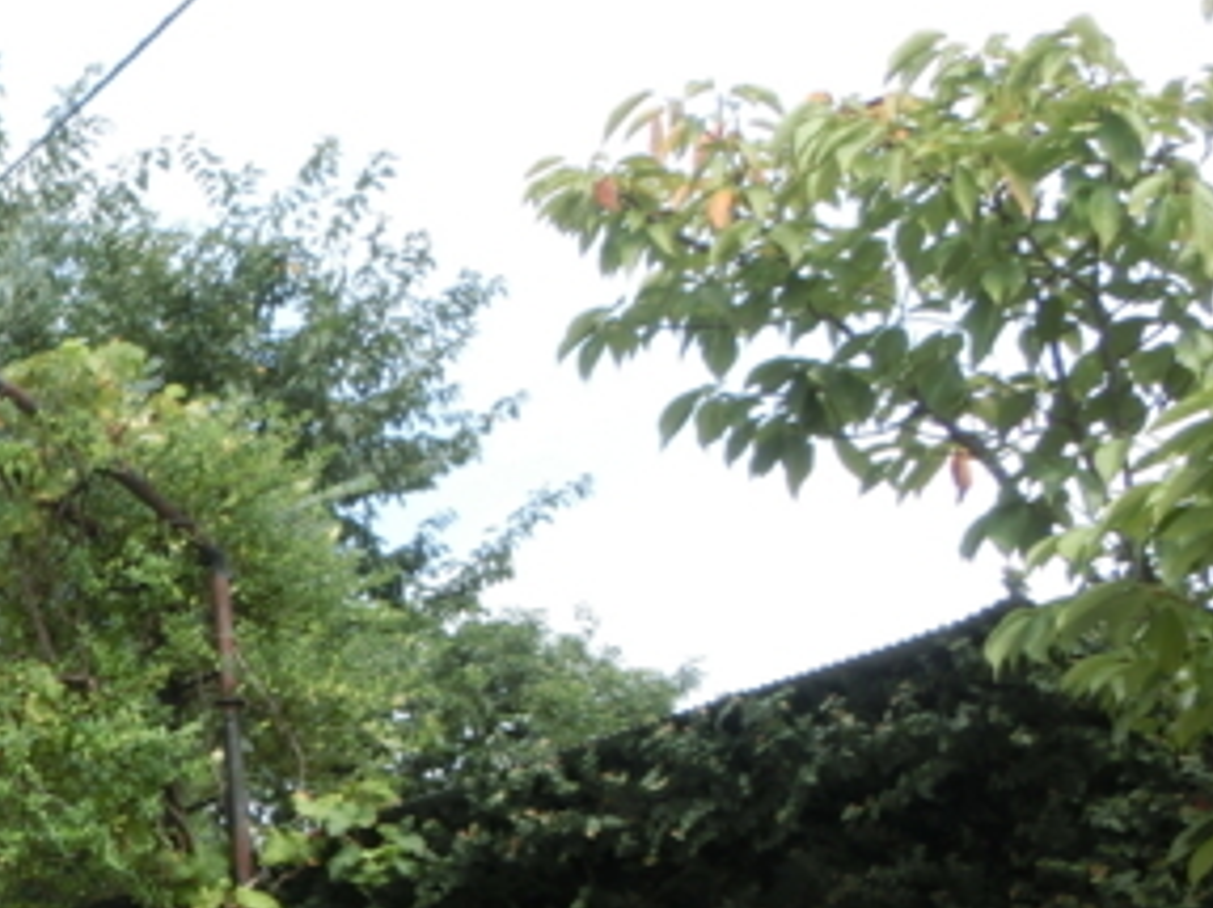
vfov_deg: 21.3
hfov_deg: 25.5
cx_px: -309
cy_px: 866
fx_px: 2347
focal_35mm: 67
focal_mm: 4.24
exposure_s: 1/500
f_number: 3
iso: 80
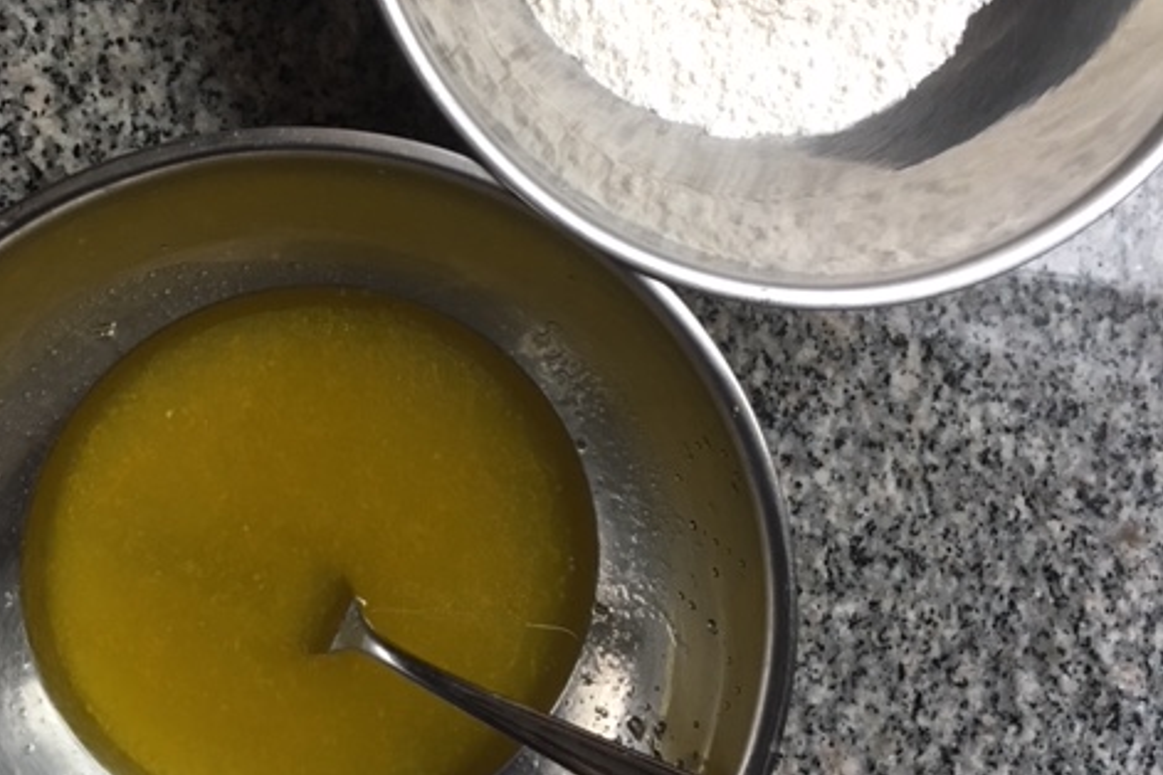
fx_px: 1324
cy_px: 242
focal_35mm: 41
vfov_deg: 32.3
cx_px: 573
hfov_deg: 47.4
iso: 125
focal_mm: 4.15
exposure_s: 1/30
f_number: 2.2
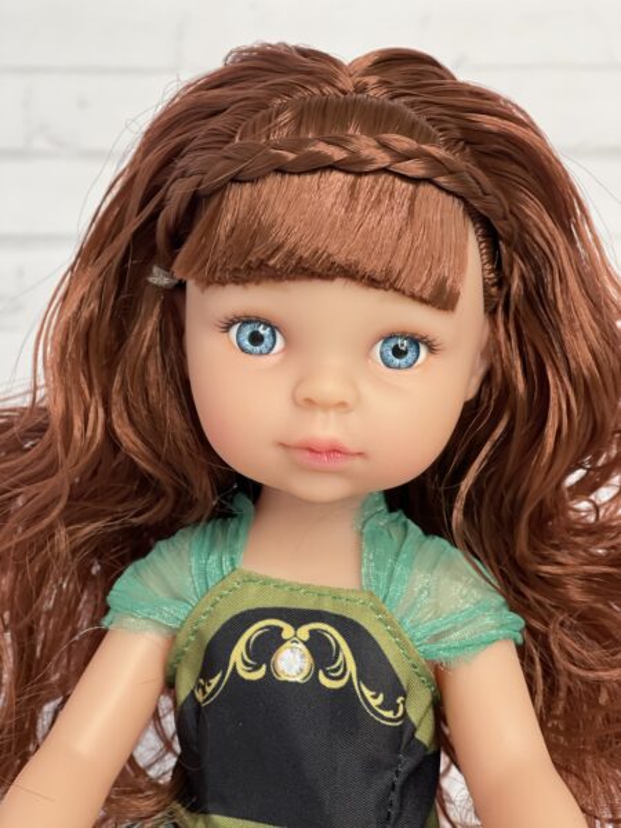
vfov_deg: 30.3
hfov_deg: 22.9
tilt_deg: -2.7
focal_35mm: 64
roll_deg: +1.6
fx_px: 1531
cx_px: 310
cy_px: 414
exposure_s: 1/121
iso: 200
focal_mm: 7.5
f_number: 2.2
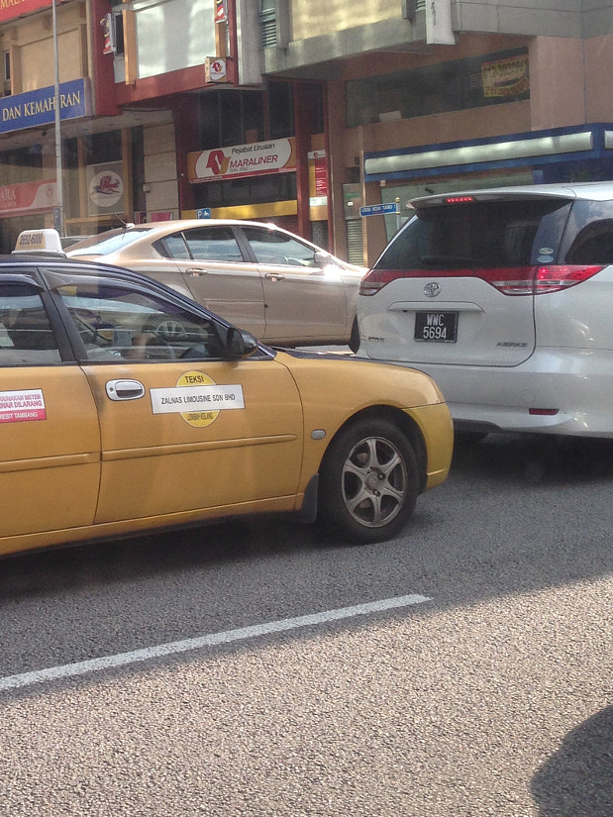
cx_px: 50
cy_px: 241
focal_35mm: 64
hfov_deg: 22.3
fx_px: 1511
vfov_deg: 29.9
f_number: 2.4
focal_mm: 4.12
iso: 50
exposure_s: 1/208
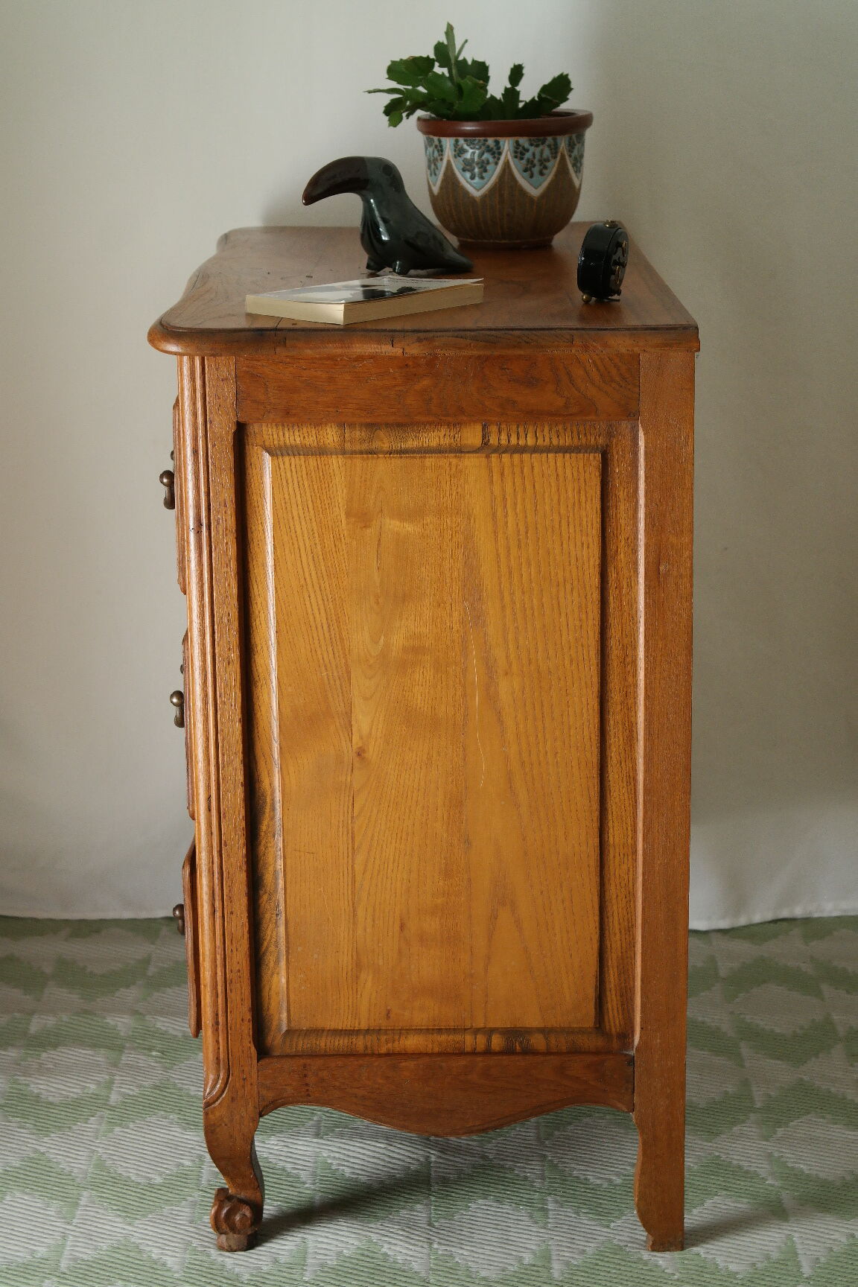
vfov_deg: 29.2
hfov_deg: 19.7
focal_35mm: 69
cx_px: 429
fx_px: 2467
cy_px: 644
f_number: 5.6
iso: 800
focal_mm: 45
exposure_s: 1/30
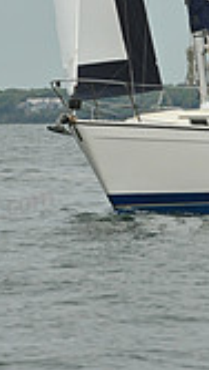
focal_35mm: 728
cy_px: -142
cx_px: 170
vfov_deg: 3.0
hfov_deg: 1.7
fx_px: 7169
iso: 320
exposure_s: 1/800
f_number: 11
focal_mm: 200
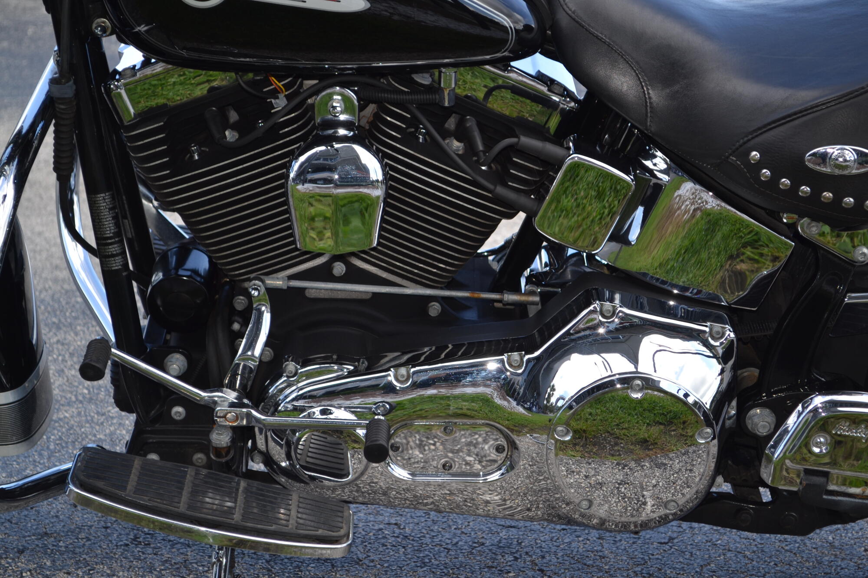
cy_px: 289
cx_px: 434
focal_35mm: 82
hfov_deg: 24.6
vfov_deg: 16.6
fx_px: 1989
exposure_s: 1/100
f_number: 5.6
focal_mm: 55
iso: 100
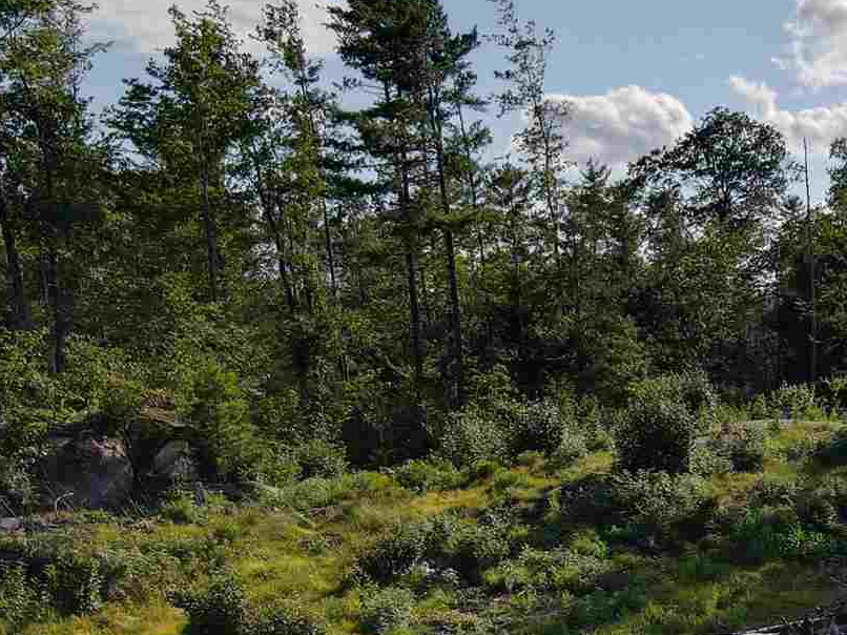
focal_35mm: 61
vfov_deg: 22.8
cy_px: 675
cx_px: 830
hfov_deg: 29.7
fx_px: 1492
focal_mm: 4.5
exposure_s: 1/640
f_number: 2.8
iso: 100
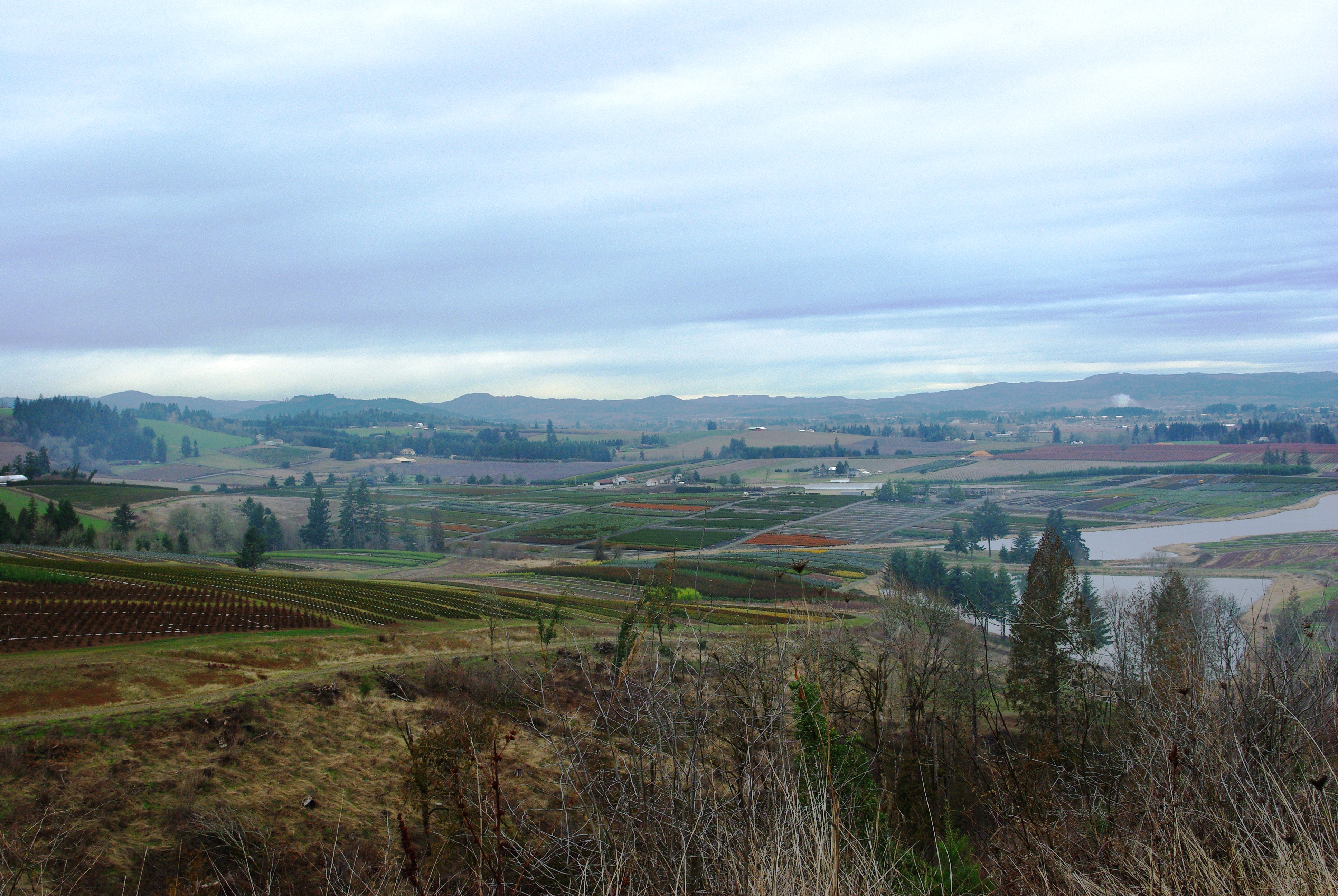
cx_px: 669
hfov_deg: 46.3
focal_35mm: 42
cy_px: 448
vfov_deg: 32.0
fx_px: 1563
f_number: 9.5
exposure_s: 1/250
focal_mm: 28.13
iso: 400
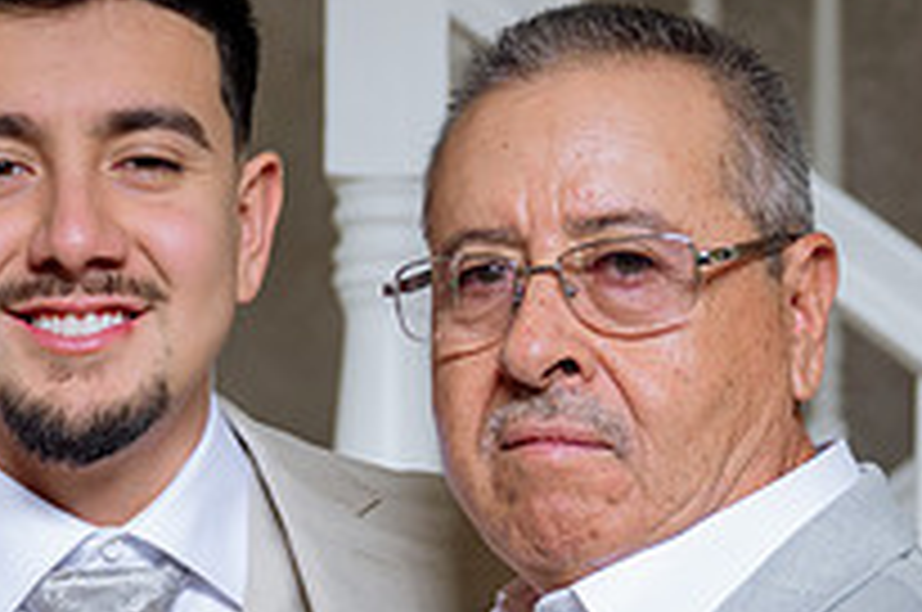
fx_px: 3657
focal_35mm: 143
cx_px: 85
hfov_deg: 14.2
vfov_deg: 9.5
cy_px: 662
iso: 800
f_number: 3.2
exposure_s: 1/100
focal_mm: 46
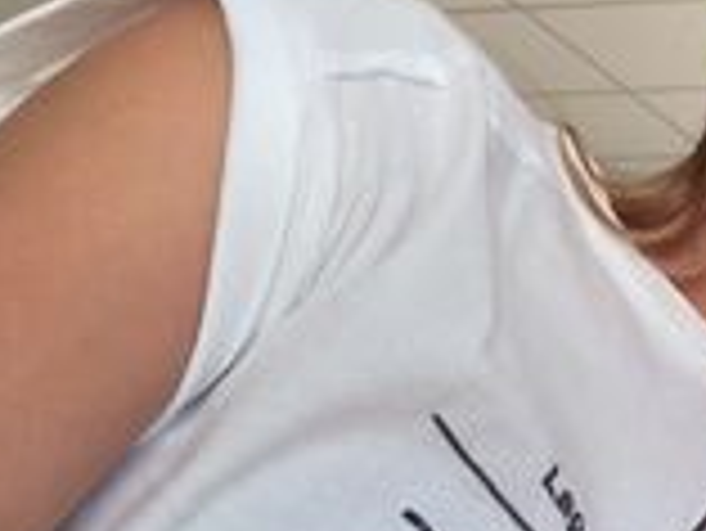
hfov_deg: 22.5
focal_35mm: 79
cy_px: 184
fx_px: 1612
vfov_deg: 18.6
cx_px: 881
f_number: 2.4
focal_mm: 2.15
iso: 50
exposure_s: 1/33
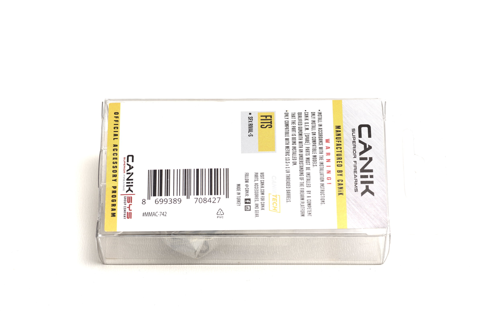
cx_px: 241
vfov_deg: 13.1
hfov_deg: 19.4
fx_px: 1406
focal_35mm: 105
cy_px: 161
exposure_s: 1/125
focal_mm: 105
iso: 200
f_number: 11
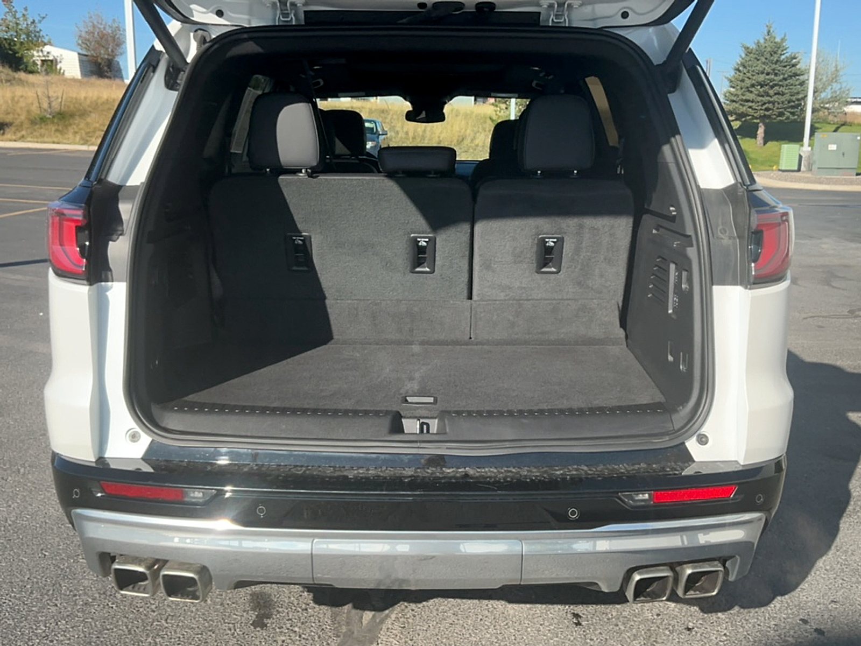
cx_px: 430
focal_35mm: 30
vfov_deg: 46.8
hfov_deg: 60.0
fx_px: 746
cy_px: 323
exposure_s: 1/1076
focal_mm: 3
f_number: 1.8
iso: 32
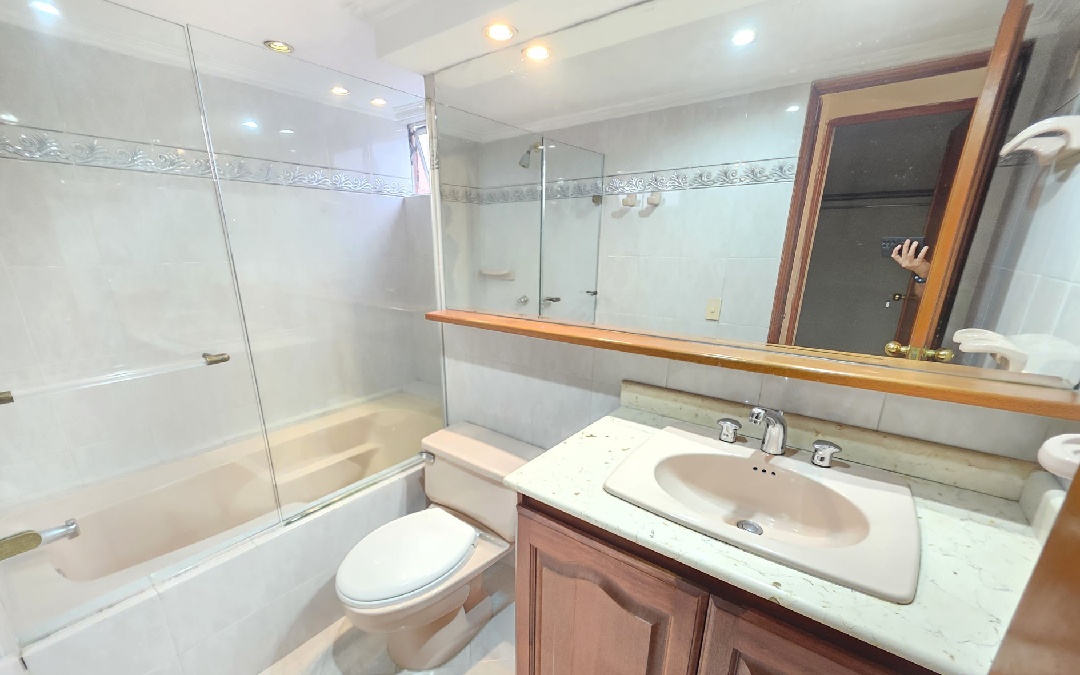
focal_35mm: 14
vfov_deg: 77.8
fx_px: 412
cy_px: 401
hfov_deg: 105.3
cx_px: 533
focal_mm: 2.2
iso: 1000
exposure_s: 1/30
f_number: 1.9
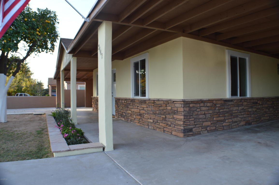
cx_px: 140
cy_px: 92
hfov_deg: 62.0
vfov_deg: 43.5
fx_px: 232
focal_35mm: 30
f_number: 6.3
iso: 100
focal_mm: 20
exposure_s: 1/100
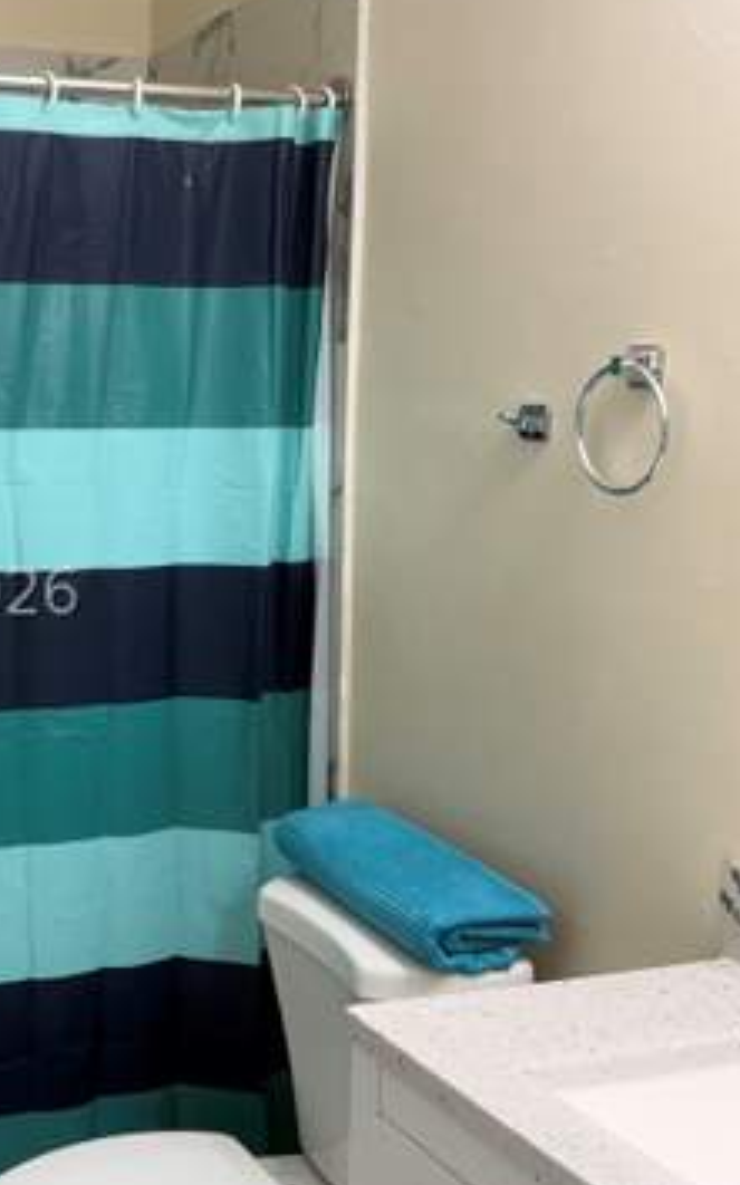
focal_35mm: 46
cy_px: 592
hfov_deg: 26.5
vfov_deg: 43.5
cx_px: 0
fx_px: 1486
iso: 160
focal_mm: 6.76
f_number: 1.78
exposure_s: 1/120
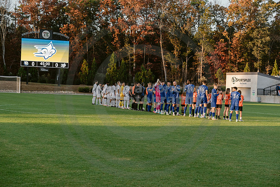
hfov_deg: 28.8
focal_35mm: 70
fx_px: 545
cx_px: 140
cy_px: 94
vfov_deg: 19.5
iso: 1250
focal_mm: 70
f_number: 5.6
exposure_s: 1/800
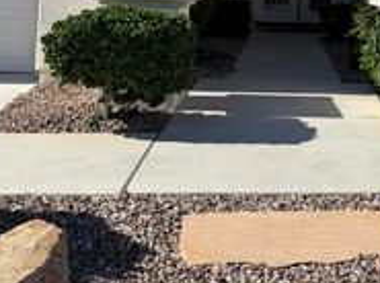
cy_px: -87
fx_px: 712
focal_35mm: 65
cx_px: 263
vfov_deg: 20.5
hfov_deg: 29.6
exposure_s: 1/4673
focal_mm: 6.76
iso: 80
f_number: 1.78
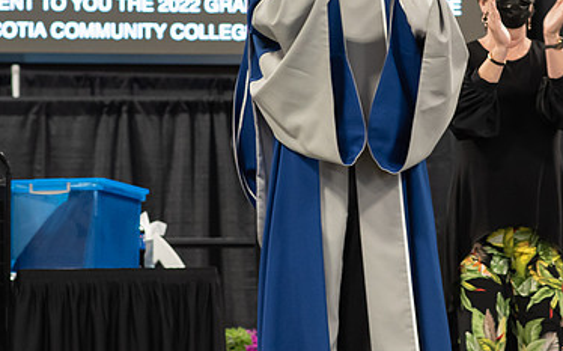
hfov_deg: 10.9
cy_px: 81
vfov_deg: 6.8
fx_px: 2959
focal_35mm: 193
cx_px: 340
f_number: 4
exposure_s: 1/250
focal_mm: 85
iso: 1600
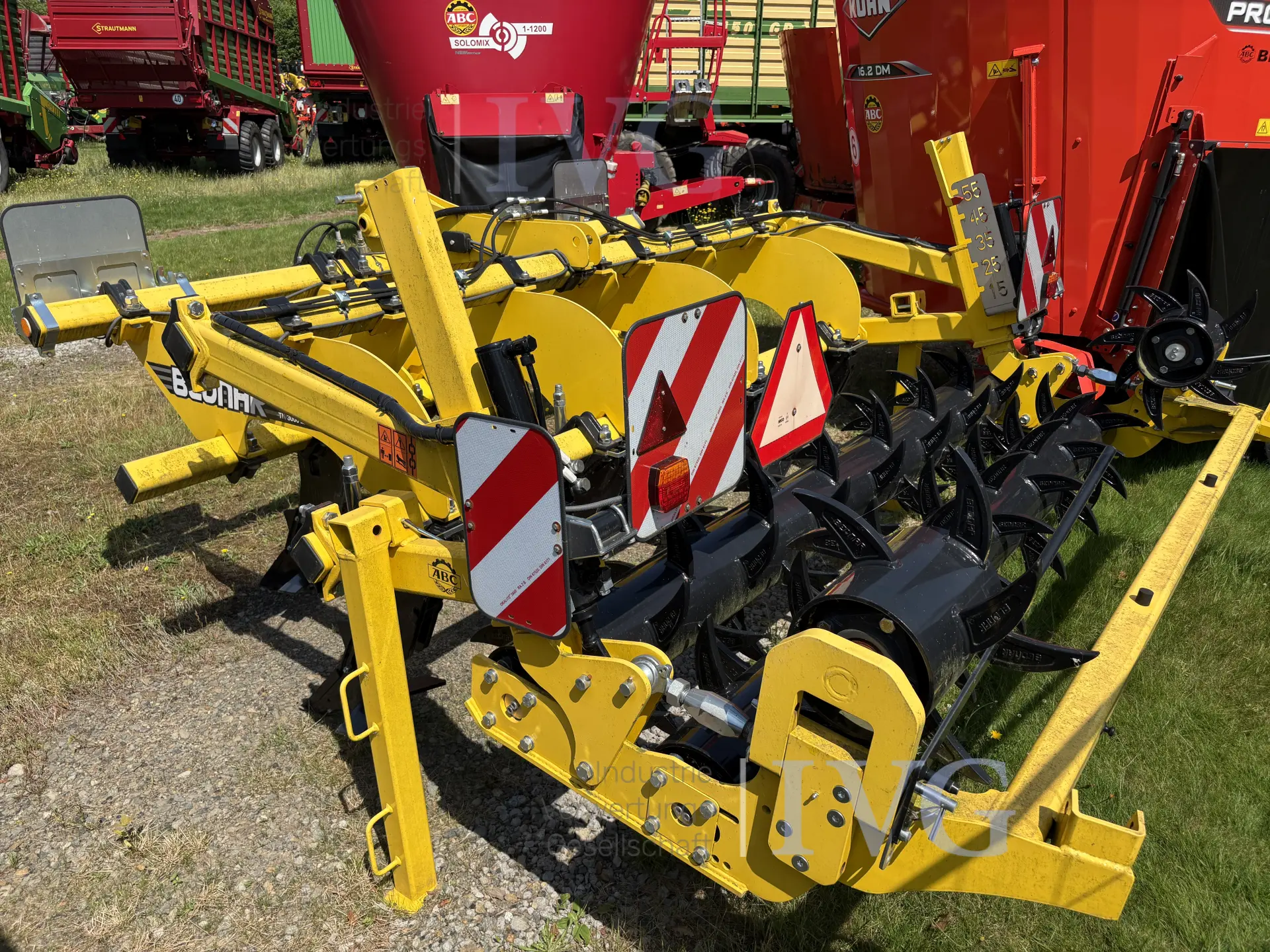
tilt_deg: -23.0
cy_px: 476
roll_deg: +0.0
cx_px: 635
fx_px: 954
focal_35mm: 26
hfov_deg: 67.3
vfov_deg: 53.1
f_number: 1.6
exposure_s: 1/2747
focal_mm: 5.96
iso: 50
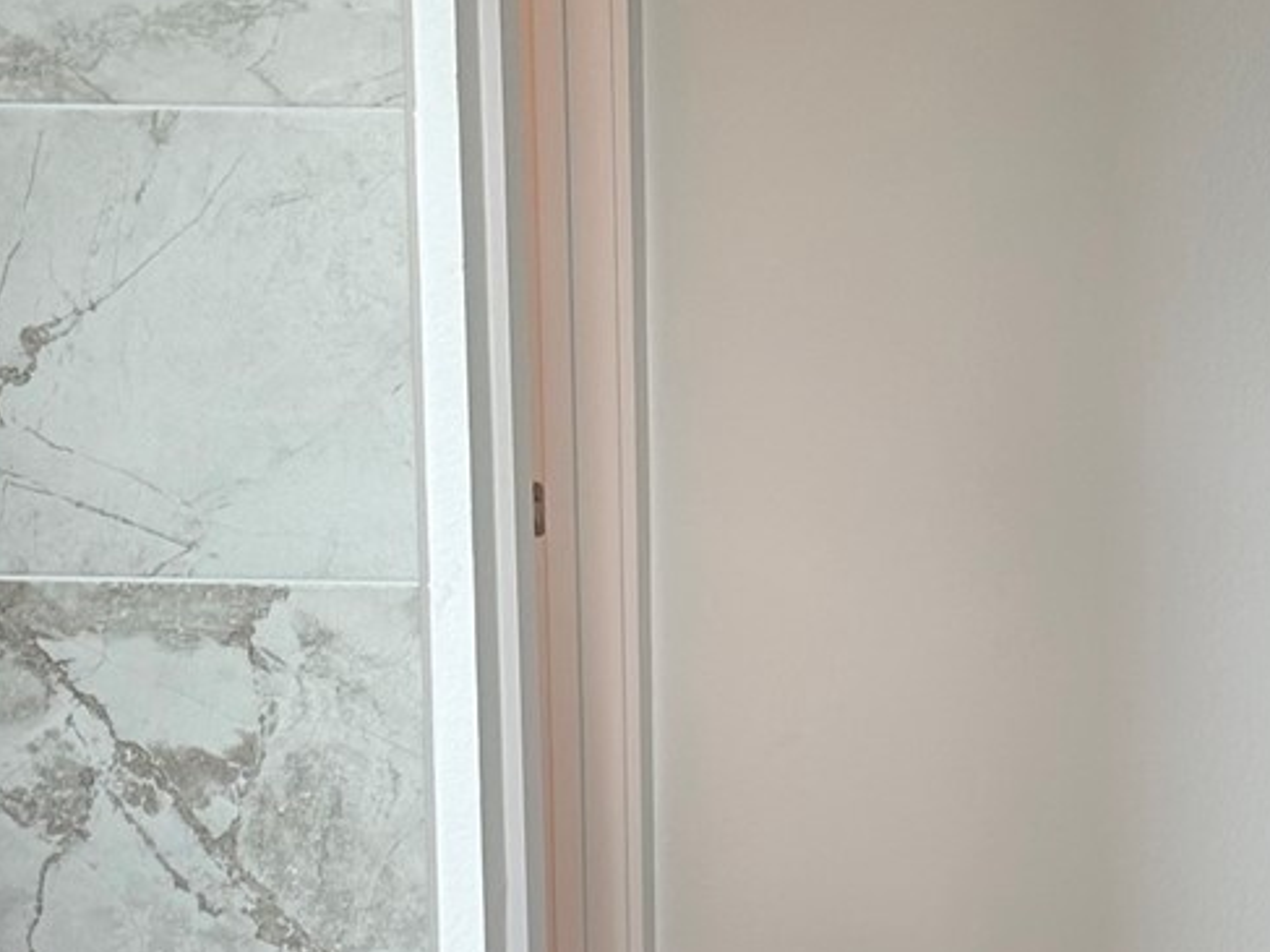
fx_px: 3705
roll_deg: +0.0
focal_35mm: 101
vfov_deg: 14.4
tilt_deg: -11.5
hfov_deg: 19.4
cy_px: 947
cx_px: 848
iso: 80
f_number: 1.78
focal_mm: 6.86
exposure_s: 1/120
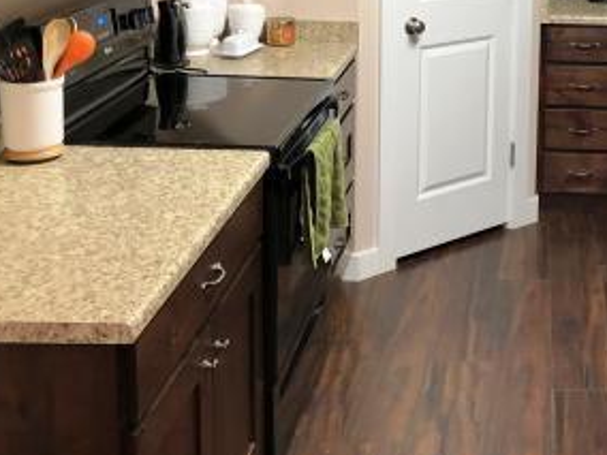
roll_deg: -1.6
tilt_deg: -9.4
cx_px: 551
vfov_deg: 22.5
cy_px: 9
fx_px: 1105
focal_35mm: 63
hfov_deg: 29.4
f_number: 1.8
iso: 40
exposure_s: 1/15
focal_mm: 4
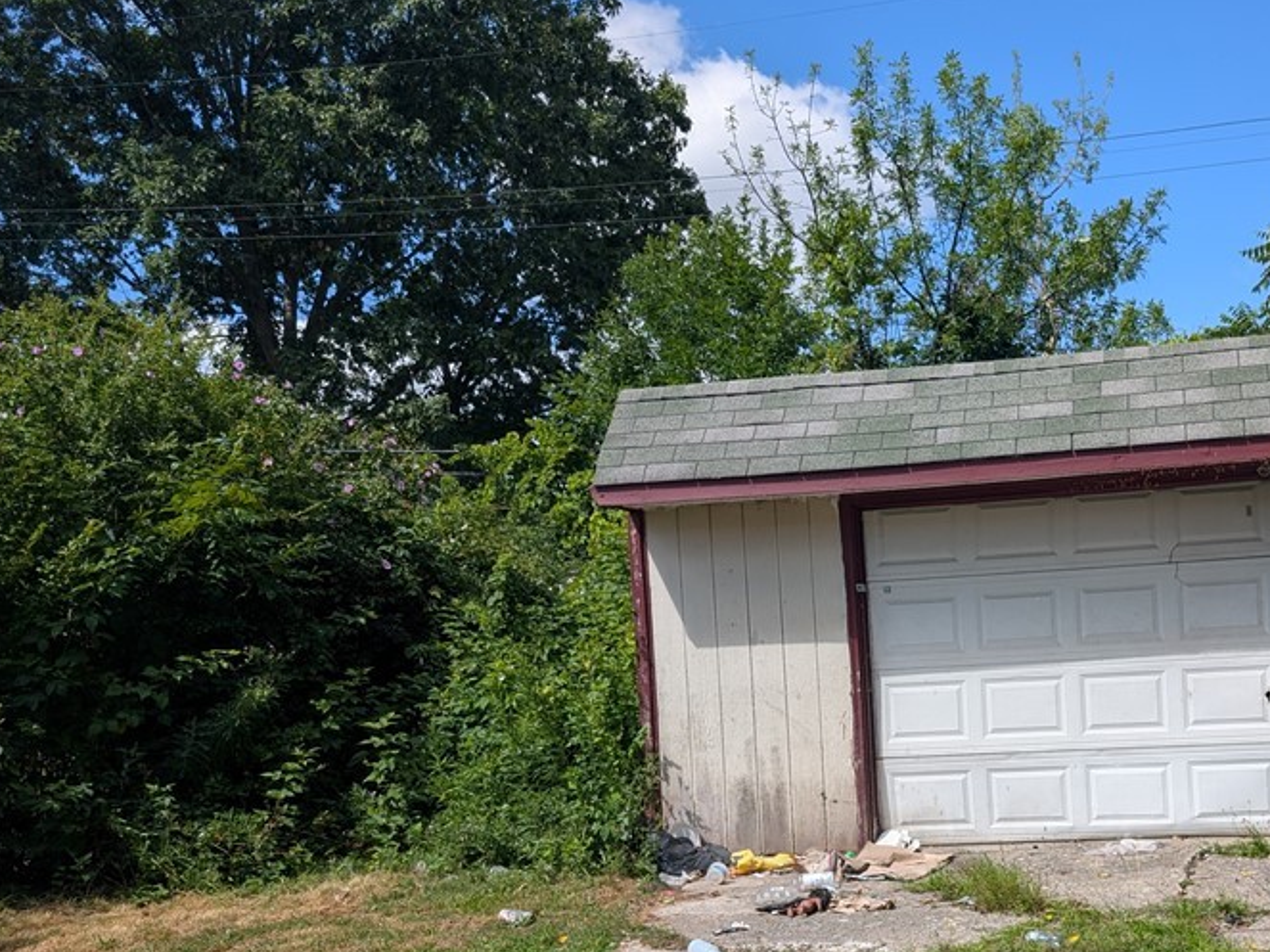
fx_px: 1357
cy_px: 665
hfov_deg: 48.3
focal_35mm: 37
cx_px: 947
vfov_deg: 38.0
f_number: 1.68
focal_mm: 6.9
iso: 21
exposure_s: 1/1018
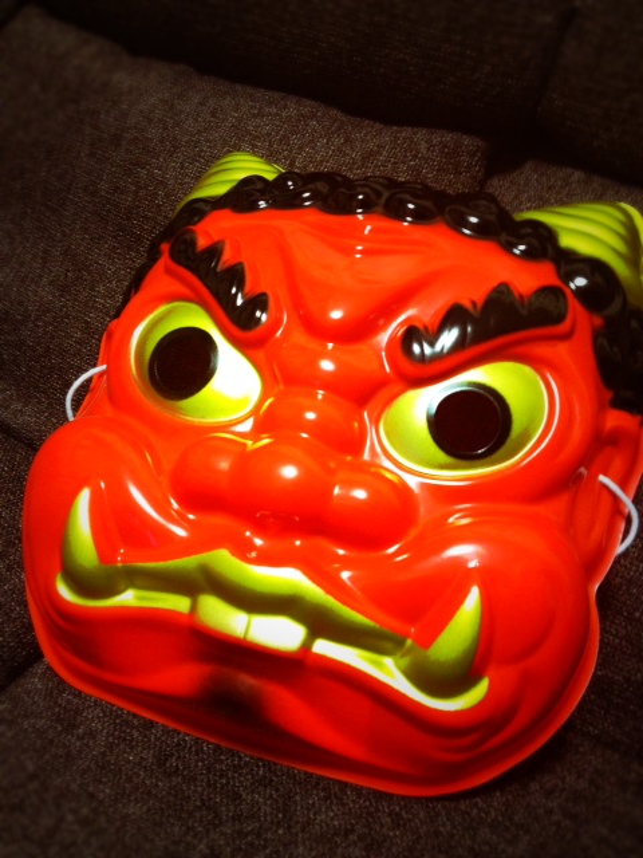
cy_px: 429
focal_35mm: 35
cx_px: 322
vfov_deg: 52.6
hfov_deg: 40.7
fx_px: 867
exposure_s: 1/20
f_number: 2.4
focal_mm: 4.28
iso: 200
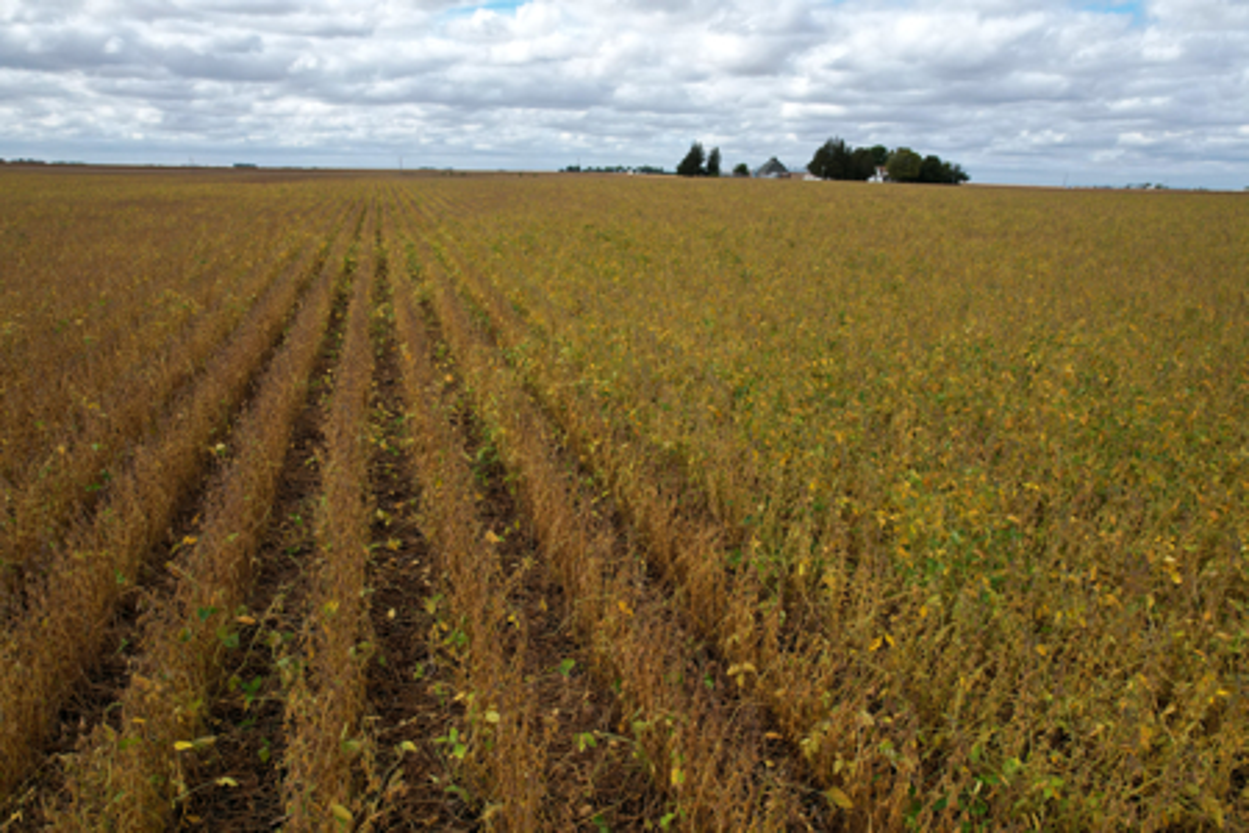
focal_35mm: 22
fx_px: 763
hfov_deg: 78.6
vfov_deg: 57.2
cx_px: 624
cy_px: 416
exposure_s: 1/1500
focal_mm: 8.38
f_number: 2.8
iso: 100
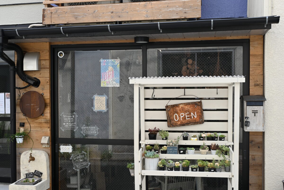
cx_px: 142
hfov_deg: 65.5
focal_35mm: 28
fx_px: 221
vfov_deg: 46.4
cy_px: 95
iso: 180
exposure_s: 1/250
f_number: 5.6
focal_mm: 28
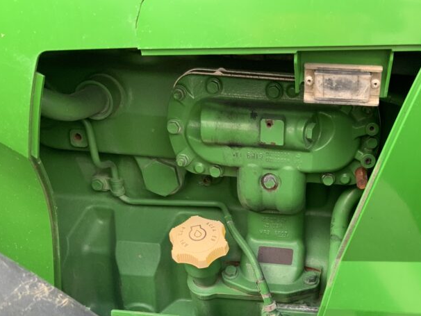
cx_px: 319
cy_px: 261
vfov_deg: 28.9
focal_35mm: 49
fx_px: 596
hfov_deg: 37.9
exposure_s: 1/122
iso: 50
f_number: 1.8
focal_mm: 3
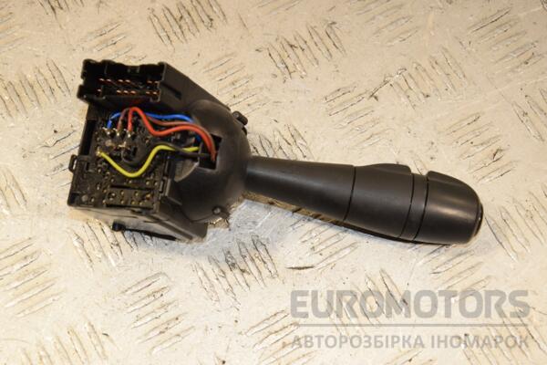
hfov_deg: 26.0
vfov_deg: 17.5
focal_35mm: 78
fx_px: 1185
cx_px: 274
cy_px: 182
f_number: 7.1
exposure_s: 1/200
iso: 800
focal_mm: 52
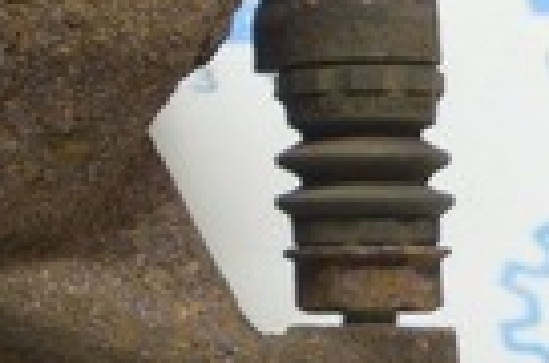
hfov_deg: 8.7
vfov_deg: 5.9
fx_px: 3438
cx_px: -517
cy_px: -325
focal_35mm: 226
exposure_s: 1/40
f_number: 3.8
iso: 400
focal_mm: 20
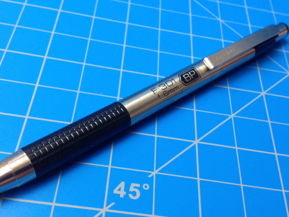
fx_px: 392
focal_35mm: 47
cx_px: 145
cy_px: 106
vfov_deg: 30.9
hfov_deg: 40.4
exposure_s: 1/20
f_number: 2.4
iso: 125
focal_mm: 4.28
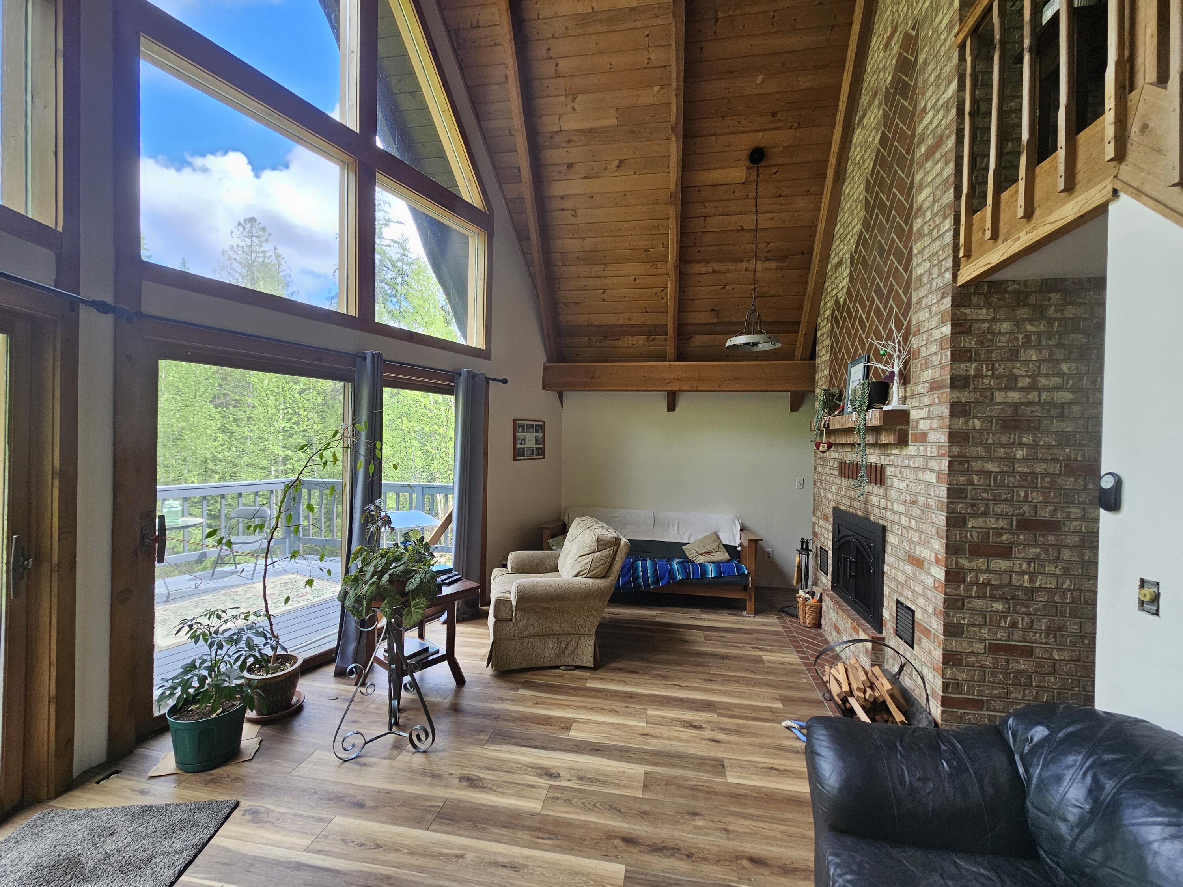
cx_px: 592
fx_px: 444
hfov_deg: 106.2
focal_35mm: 13
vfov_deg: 89.9
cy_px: 444
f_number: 2.2
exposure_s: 1/120
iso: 80
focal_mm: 2.2
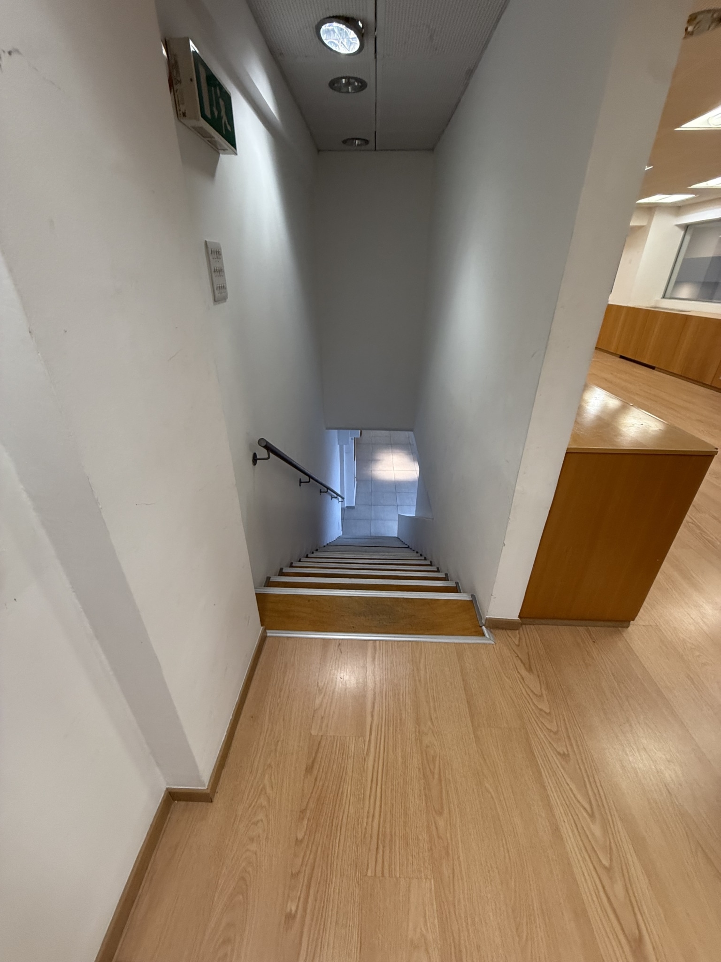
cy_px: 481
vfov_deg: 102.1
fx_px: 389
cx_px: 360
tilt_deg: -29.5
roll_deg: +1.1
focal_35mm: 14
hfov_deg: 85.7
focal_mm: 2.22
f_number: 2.2
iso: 250
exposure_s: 1/100
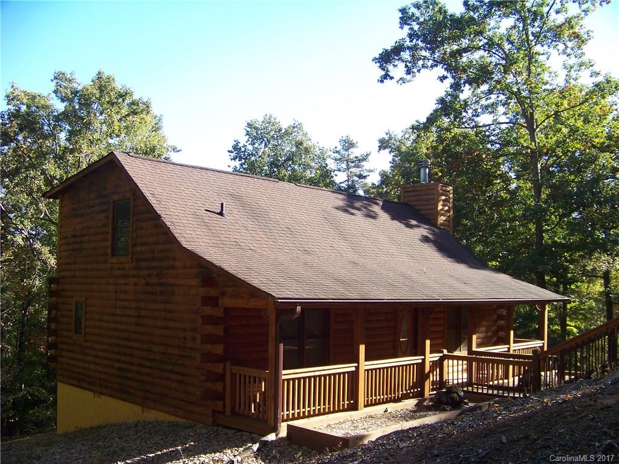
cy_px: 232
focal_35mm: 36
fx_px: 644
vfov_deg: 39.7
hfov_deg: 51.4
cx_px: 310
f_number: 2.8
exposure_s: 1/250
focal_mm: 5.85
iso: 67
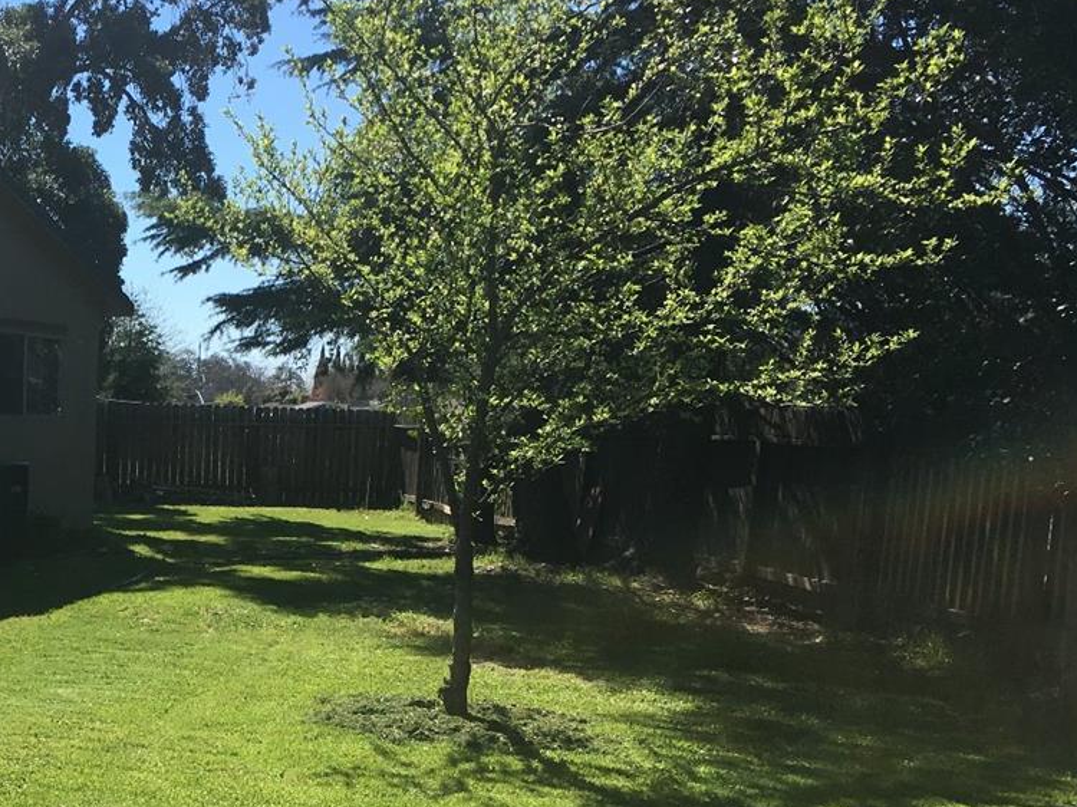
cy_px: 633
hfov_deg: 30.9
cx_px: 9
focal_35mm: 58
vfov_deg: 24.8
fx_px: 1804
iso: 25
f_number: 2.2
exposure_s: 1/1603
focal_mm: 4.15
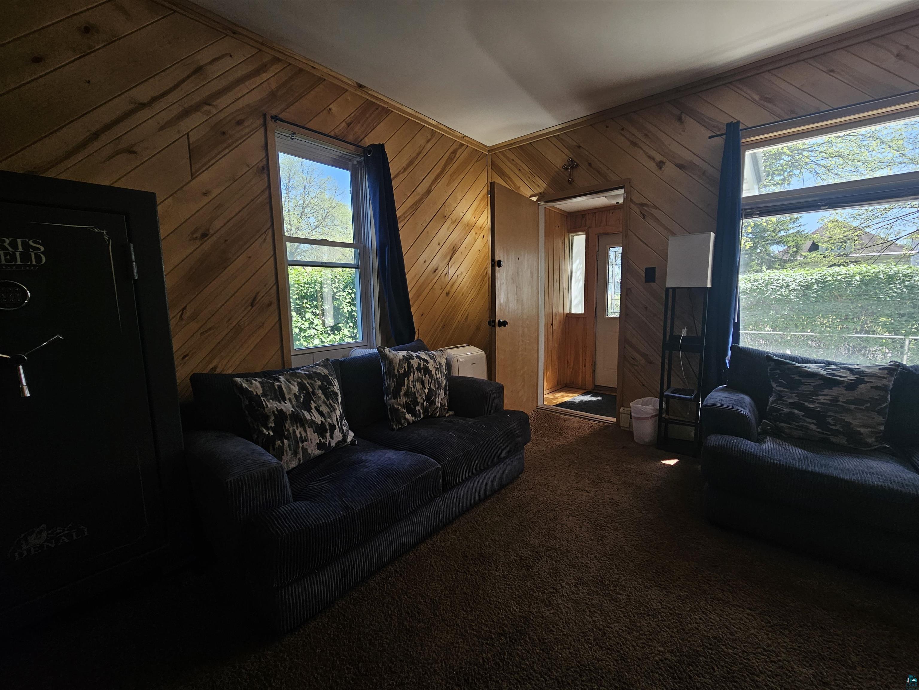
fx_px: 345
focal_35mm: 13
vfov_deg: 89.9
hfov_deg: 106.2
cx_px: 460
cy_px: 345
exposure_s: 1/120
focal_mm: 2.2
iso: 50
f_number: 2.2
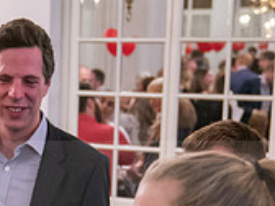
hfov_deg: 14.1
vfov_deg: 10.6
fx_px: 1080
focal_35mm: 136
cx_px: -37
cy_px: 298
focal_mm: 32
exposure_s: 1/80
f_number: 2.8
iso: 4000
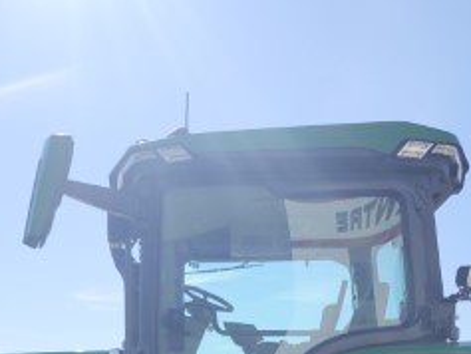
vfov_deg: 21.3
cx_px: 159
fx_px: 844
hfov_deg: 31.0
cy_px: 469
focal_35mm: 62
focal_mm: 5.54
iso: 25
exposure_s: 1/2283
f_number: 1.8
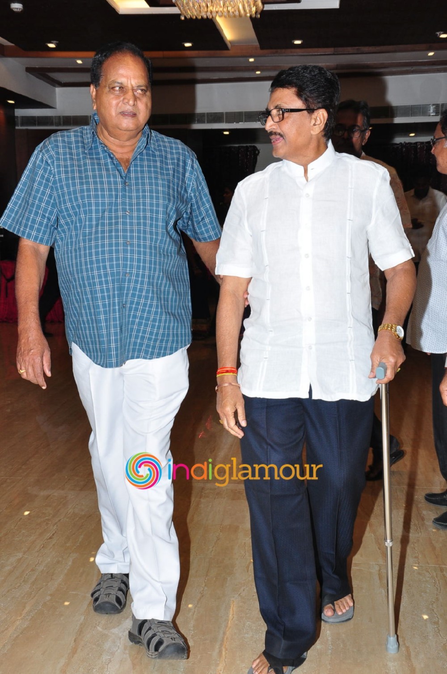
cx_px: 224
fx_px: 953
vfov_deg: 38.9
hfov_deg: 26.4
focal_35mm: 51
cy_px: 337
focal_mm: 34
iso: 400
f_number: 8
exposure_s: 1/125
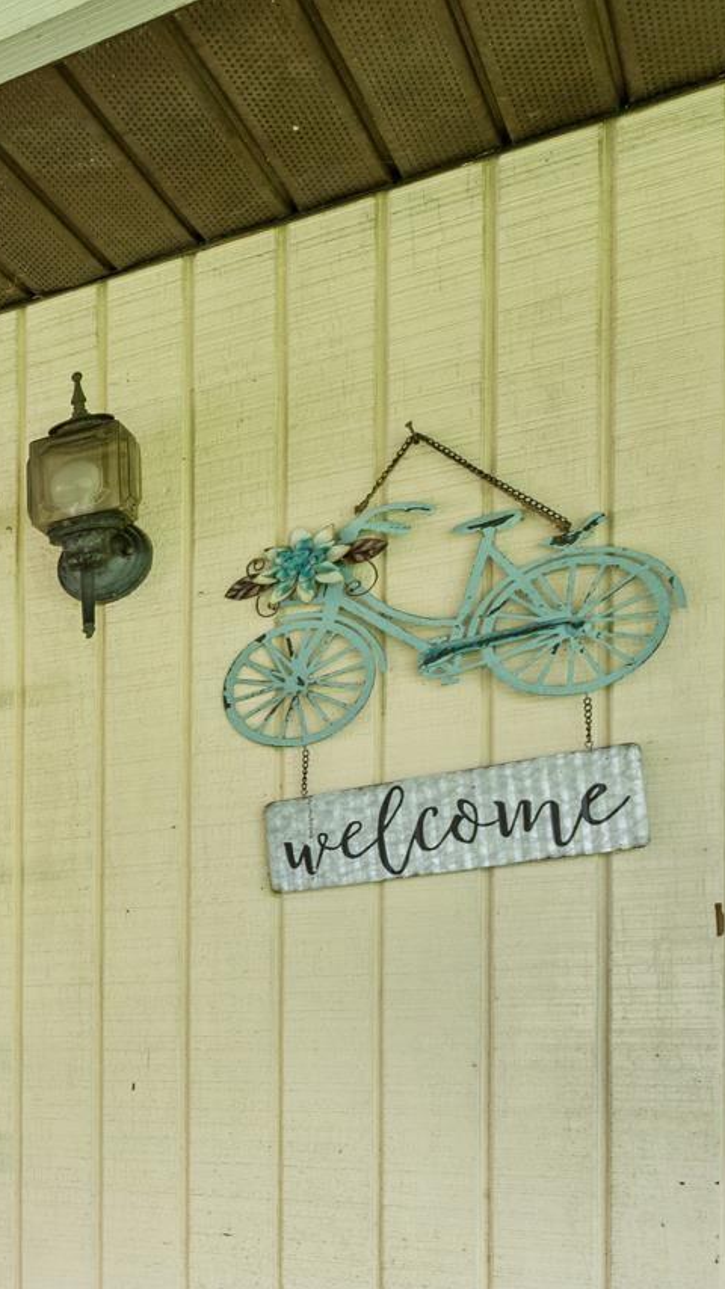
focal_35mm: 46
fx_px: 1573
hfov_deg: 15.6
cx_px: -958
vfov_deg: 42.3
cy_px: 1062
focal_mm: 10
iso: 400
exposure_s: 1/15
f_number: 7.1
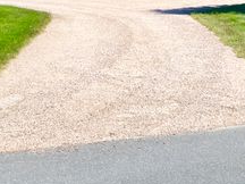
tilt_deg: +0.4
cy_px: -55
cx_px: -23
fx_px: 1118
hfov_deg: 12.3
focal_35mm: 158
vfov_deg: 9.2
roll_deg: +0.0
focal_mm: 6.6
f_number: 2.8
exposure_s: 1/695
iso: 20
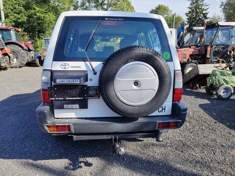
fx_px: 190
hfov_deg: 63.4
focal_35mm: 28
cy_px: 88
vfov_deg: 49.7
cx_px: 118
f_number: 1.9
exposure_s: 1/1500
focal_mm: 5.52
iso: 100
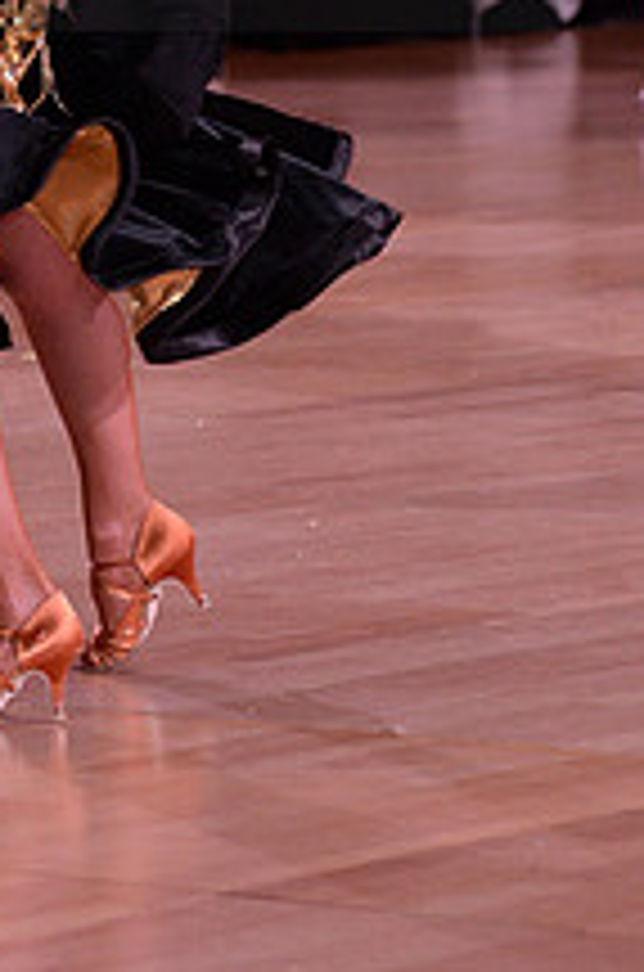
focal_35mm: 322
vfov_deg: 6.4
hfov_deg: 4.2
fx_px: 8682
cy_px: -117
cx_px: -61
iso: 2000
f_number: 5
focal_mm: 120
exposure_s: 1/250
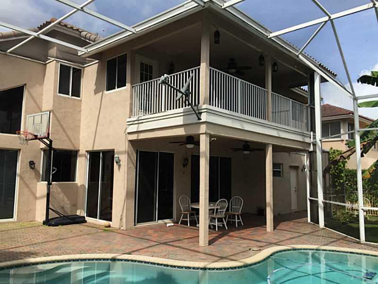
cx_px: 189
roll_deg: -1.6
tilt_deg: +7.8
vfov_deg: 48.2
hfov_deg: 61.7
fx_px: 317
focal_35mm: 29
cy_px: 142
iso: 32
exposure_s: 1/989
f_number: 2.2
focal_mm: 4.15
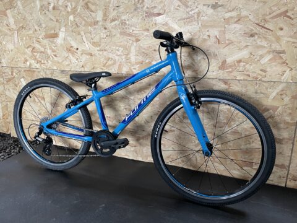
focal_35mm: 26
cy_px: 112
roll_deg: -0.8
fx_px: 223
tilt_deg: -14.1
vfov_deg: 53.1
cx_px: 148
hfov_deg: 67.3
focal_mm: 4.2
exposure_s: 1/60
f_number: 1.6
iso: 160
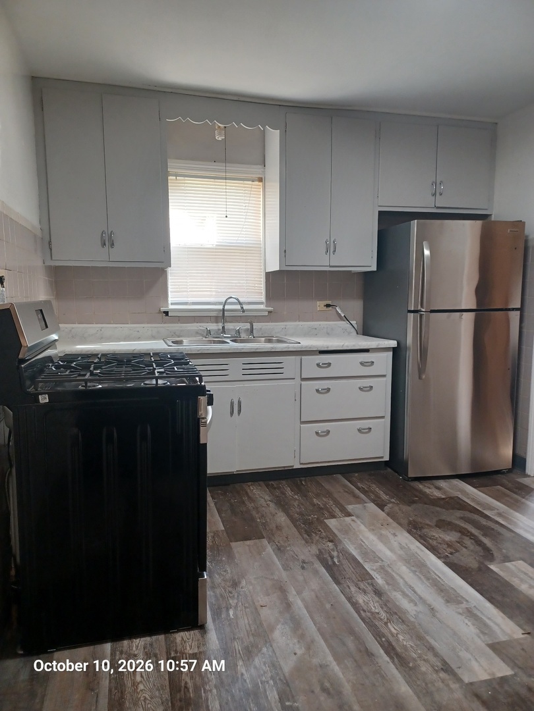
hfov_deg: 54.9
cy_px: 356
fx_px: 514
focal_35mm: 25
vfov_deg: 69.4
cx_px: 267
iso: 320
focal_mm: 4.6
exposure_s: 1/50
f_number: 1.8
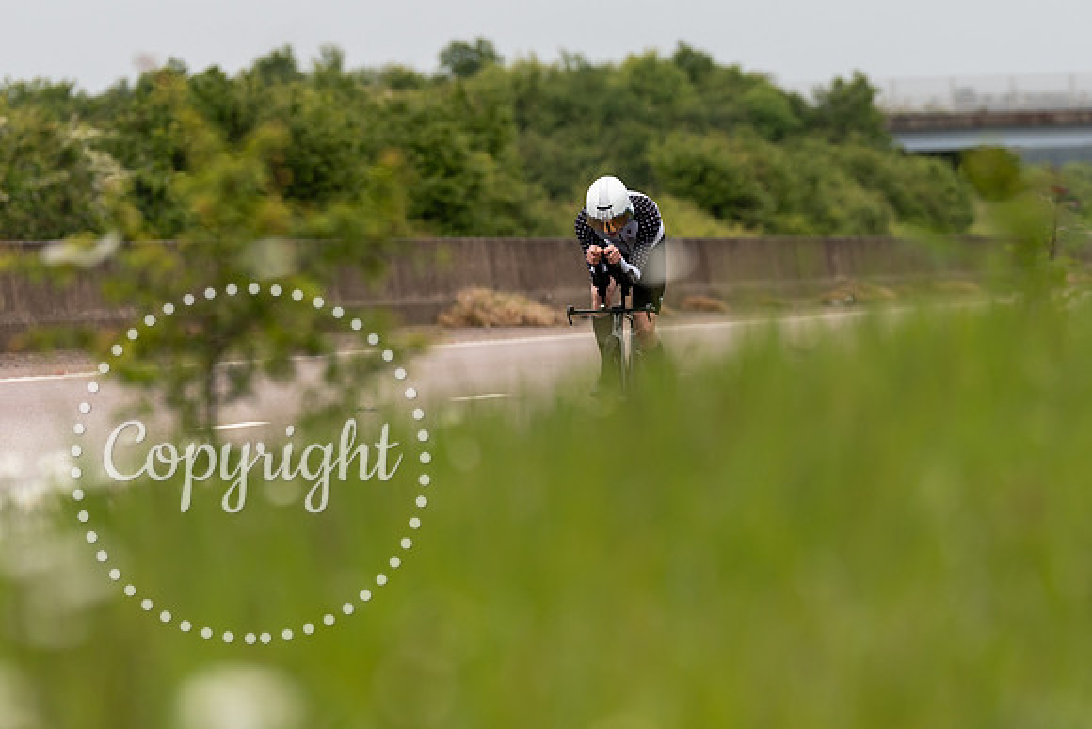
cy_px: 310
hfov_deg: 6.6
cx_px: 594
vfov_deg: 4.4
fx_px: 9402
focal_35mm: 310
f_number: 3.5
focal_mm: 200
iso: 250
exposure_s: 1/1000
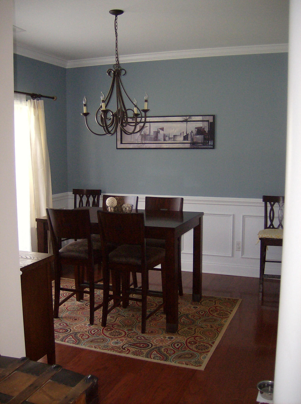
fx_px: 419
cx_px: 150
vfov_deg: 51.5
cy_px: 202
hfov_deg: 39.5
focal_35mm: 36
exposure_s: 1/60
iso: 200
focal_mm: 6
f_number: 2.8
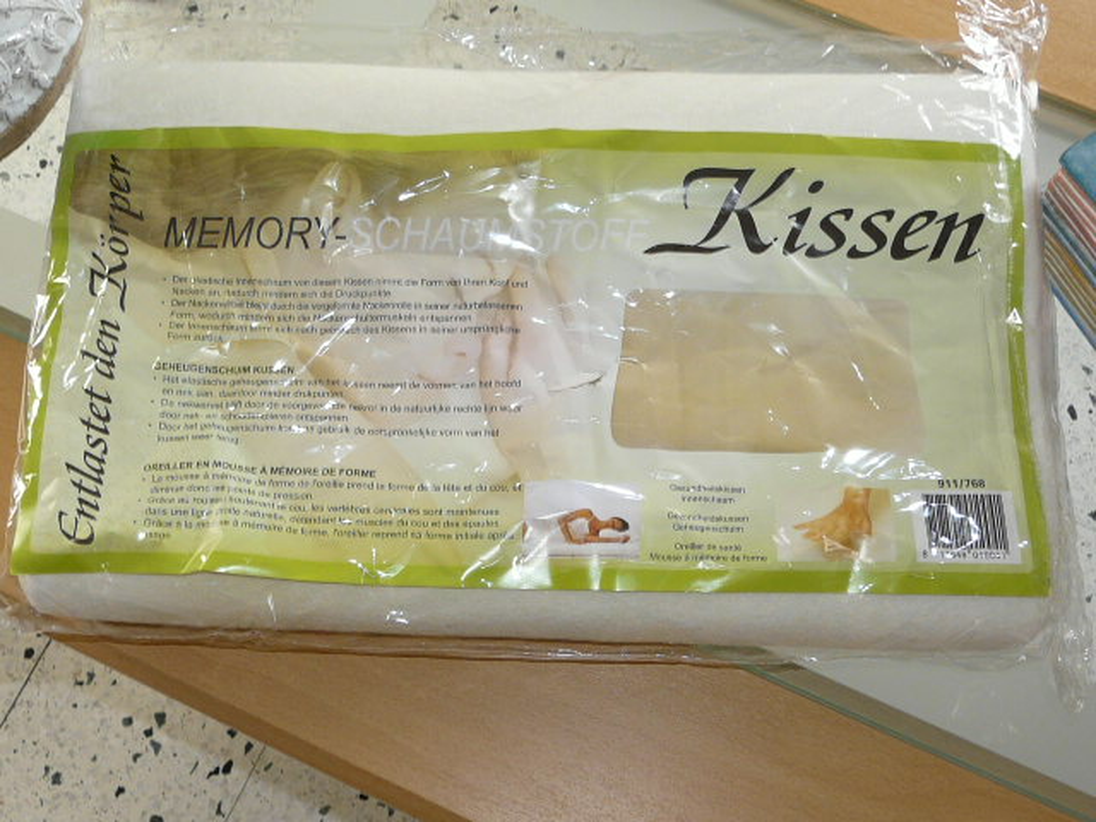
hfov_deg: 42.1
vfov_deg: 32.2
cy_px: 411
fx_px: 1425
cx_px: 548
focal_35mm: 45
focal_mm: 4.6
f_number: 2.8
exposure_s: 1/30
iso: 100
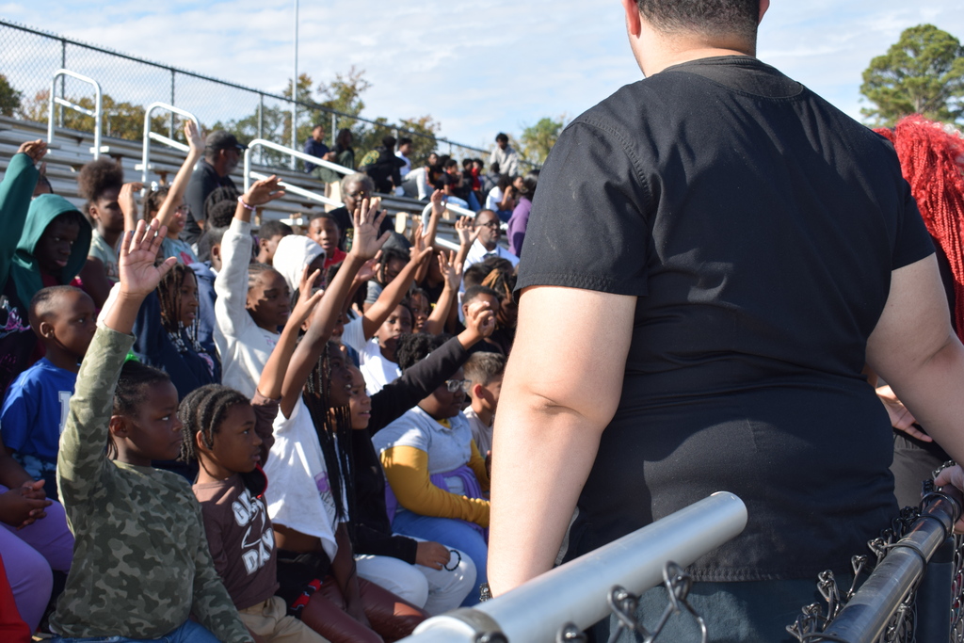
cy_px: 322
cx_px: 482
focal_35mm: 46
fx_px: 1245
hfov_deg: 42.3
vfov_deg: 29.0
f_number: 7.1
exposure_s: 1/200
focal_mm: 31
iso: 100
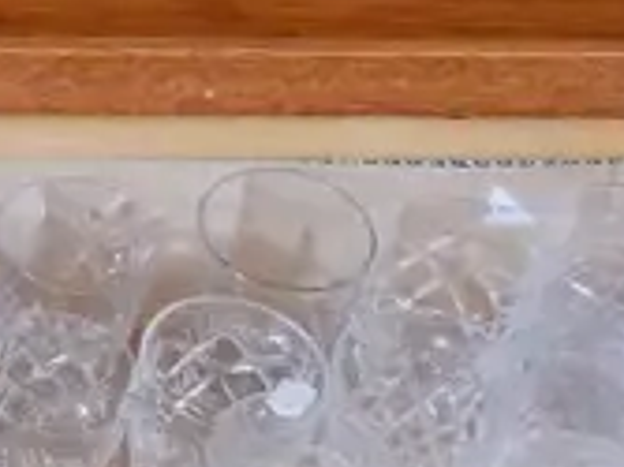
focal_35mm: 147
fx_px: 2648
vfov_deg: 9.9
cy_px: -120
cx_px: -471
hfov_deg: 12.4
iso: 3200
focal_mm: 12
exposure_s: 1/13
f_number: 4
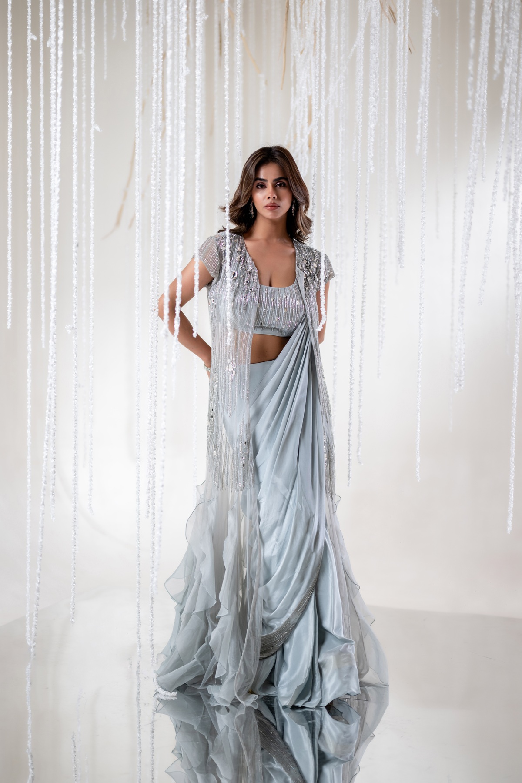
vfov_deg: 39.6
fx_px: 1087
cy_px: 392
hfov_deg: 27.0
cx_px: 261
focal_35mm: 50
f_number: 1.2
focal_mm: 50
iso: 200
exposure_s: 1/320
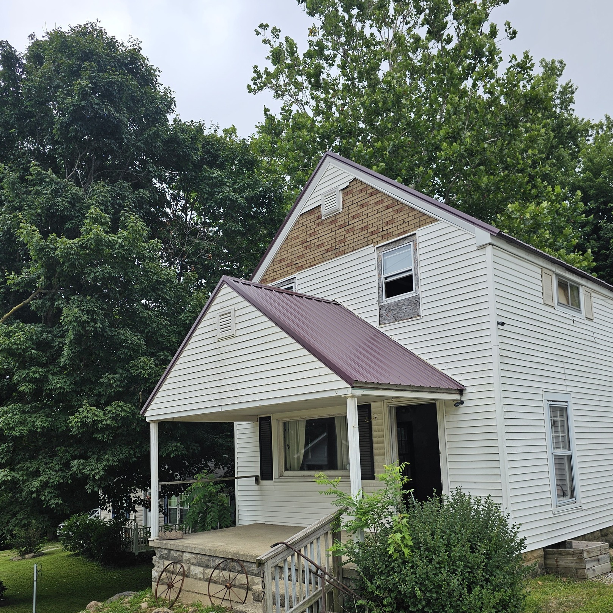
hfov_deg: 55.6
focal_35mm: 29
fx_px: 581
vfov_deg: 55.0
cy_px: 381
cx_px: 321
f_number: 1.7
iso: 12
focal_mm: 6.3
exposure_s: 1/180
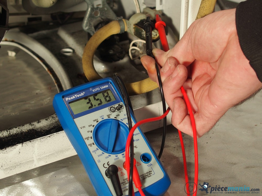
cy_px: 98
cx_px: 131
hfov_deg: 33.8
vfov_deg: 25.7
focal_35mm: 57
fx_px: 431
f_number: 2.8
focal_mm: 12
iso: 100
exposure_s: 1/125
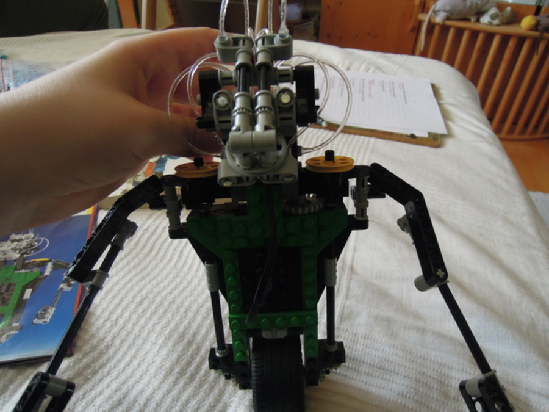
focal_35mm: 24
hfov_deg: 71.6
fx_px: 381
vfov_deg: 56.8
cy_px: 206
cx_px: 274
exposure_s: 1/125
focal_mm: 4.3
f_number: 2.8
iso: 800
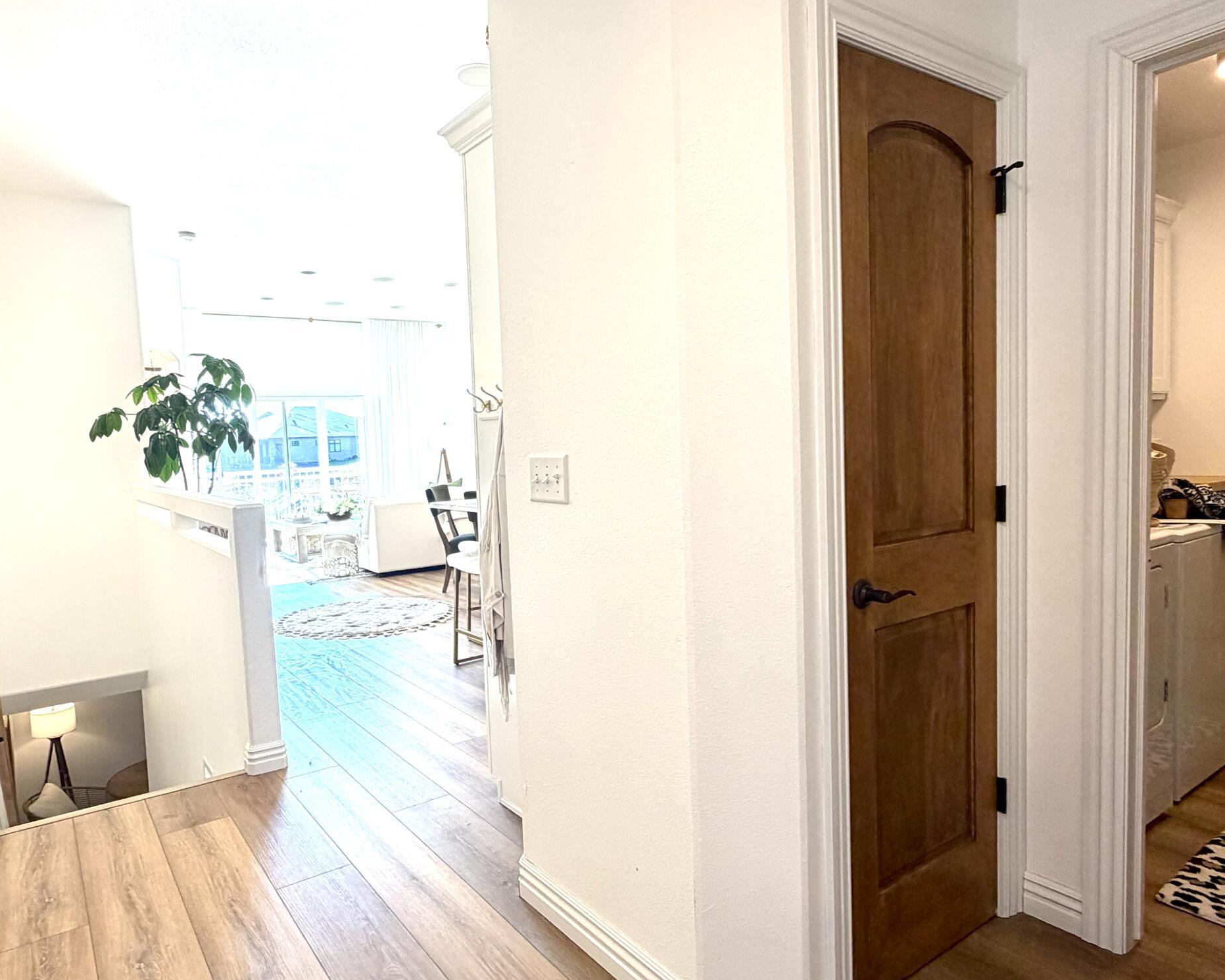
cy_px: 493
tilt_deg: -4.6
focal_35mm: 22
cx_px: 557
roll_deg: +2.4
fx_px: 798
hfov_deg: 74.9
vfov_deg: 63.1
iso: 100
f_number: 2.2
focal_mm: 2.22
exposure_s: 1/120
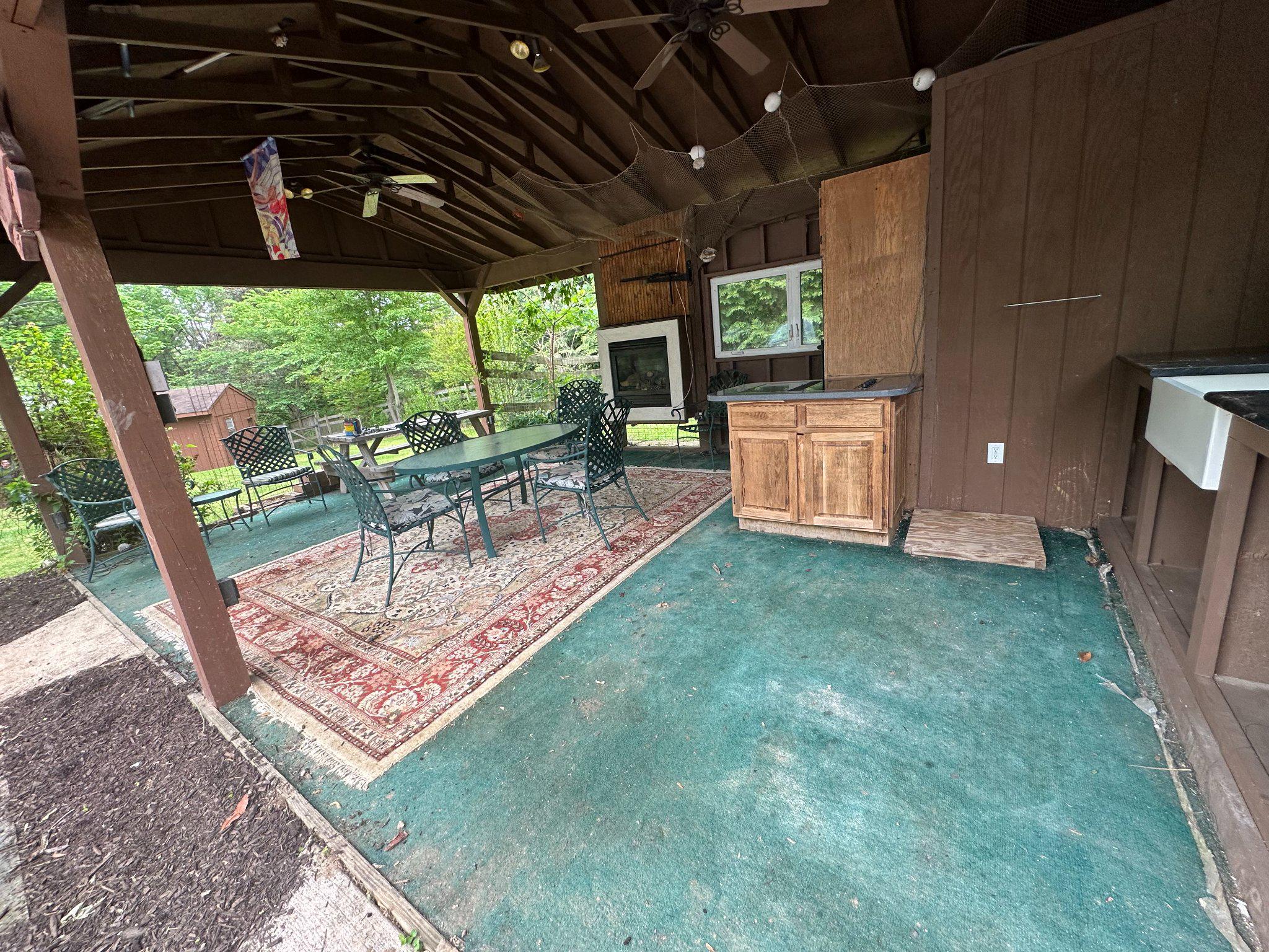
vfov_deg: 85.7
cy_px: 476
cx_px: 634
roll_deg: +5.6
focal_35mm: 14
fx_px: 513
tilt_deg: -13.5
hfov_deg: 102.1
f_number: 2.2
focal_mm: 2.22
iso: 100
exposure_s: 1/99
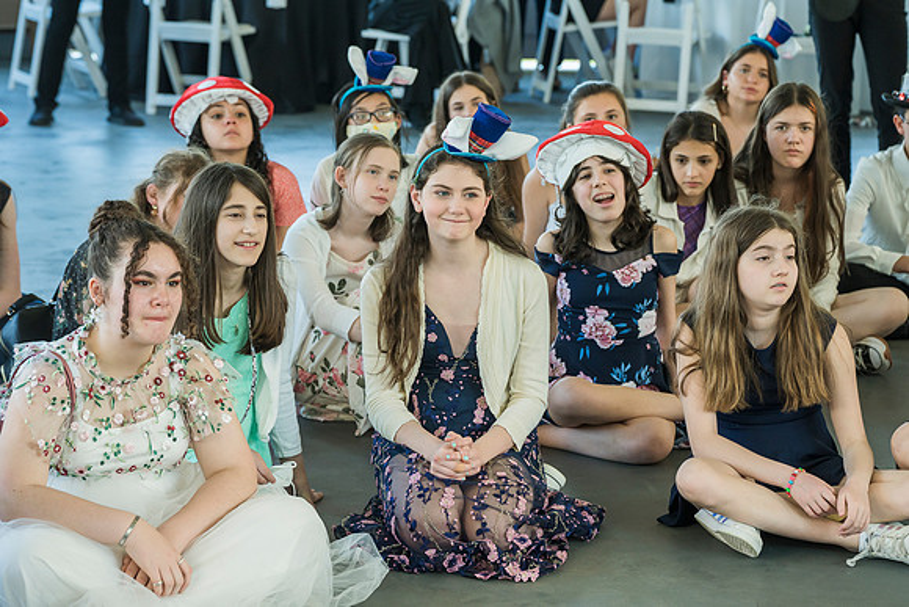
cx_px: 454
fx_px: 2677
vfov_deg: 12.9
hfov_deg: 19.3
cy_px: 304
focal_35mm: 106
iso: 800
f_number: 5.6
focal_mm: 106
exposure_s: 1/160
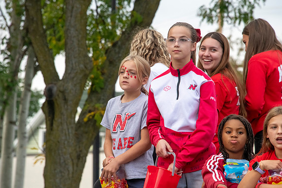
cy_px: 94
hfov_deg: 6.9
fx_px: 2350
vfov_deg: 4.6
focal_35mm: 300
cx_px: 141
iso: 3200
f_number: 11
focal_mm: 300
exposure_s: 1/800
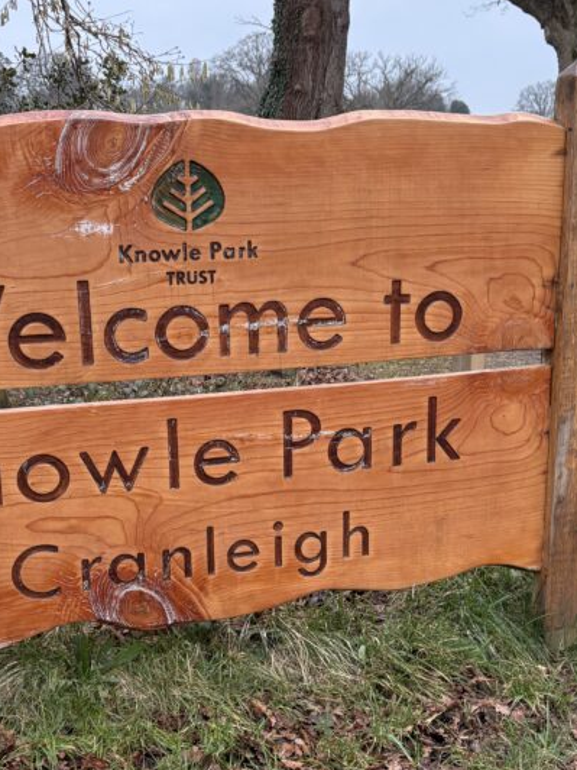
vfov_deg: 37.9
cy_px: 498
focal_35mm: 50
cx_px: 273
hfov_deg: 29.1
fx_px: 1111
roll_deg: +1.0
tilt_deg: -14.4
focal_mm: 5.96
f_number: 1.6
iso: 125
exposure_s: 1/104
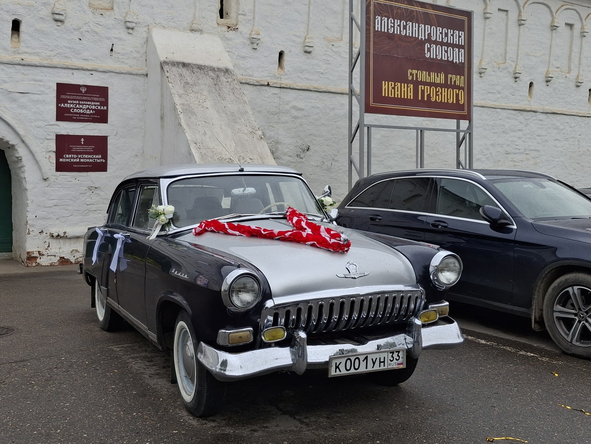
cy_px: 222
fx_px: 427
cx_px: 296
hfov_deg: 69.4
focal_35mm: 25
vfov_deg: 54.9
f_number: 1.8
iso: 32
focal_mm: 4.69
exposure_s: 1/286
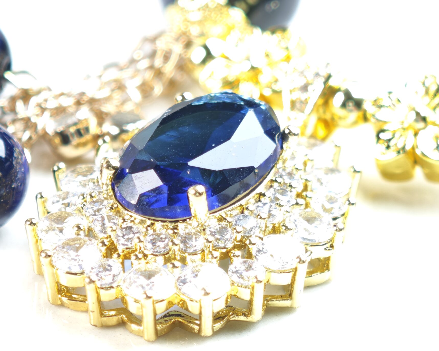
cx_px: 203
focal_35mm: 184
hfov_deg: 10.5
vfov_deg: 8.4
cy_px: 81
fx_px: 2391
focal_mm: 11.5
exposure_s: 1/100
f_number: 1.8
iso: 50
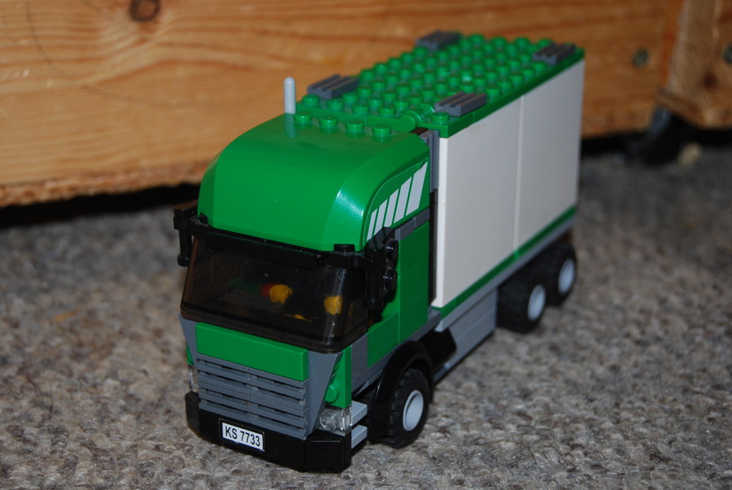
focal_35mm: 69
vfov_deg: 19.8
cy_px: 245
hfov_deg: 29.2
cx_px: 366
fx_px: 1404
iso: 200
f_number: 5.3
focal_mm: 46
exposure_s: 1/60
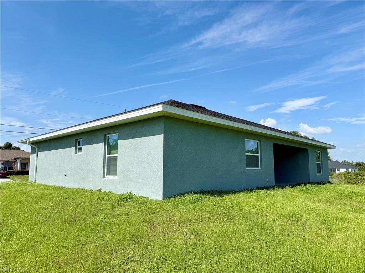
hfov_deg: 71.6
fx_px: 253
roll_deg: -0.8
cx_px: 182
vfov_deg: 56.8
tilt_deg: +8.7
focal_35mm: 24
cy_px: 136
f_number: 1.78
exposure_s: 1/5319
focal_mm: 6.76
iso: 80
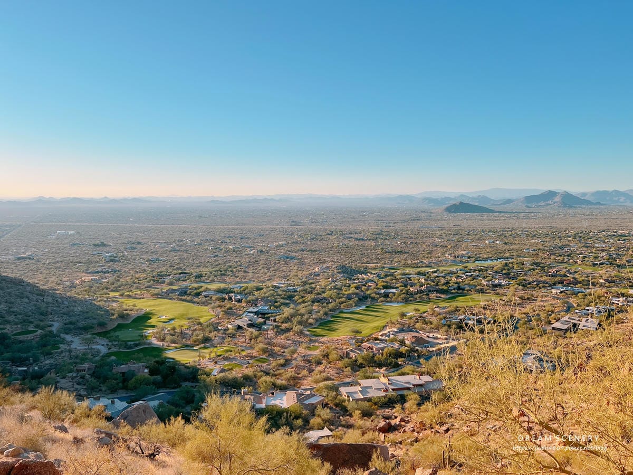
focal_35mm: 26
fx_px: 475
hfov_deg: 67.3
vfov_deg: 53.1
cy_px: 238
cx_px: 316
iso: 50
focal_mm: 5.7
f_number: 1.5
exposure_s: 1/2404
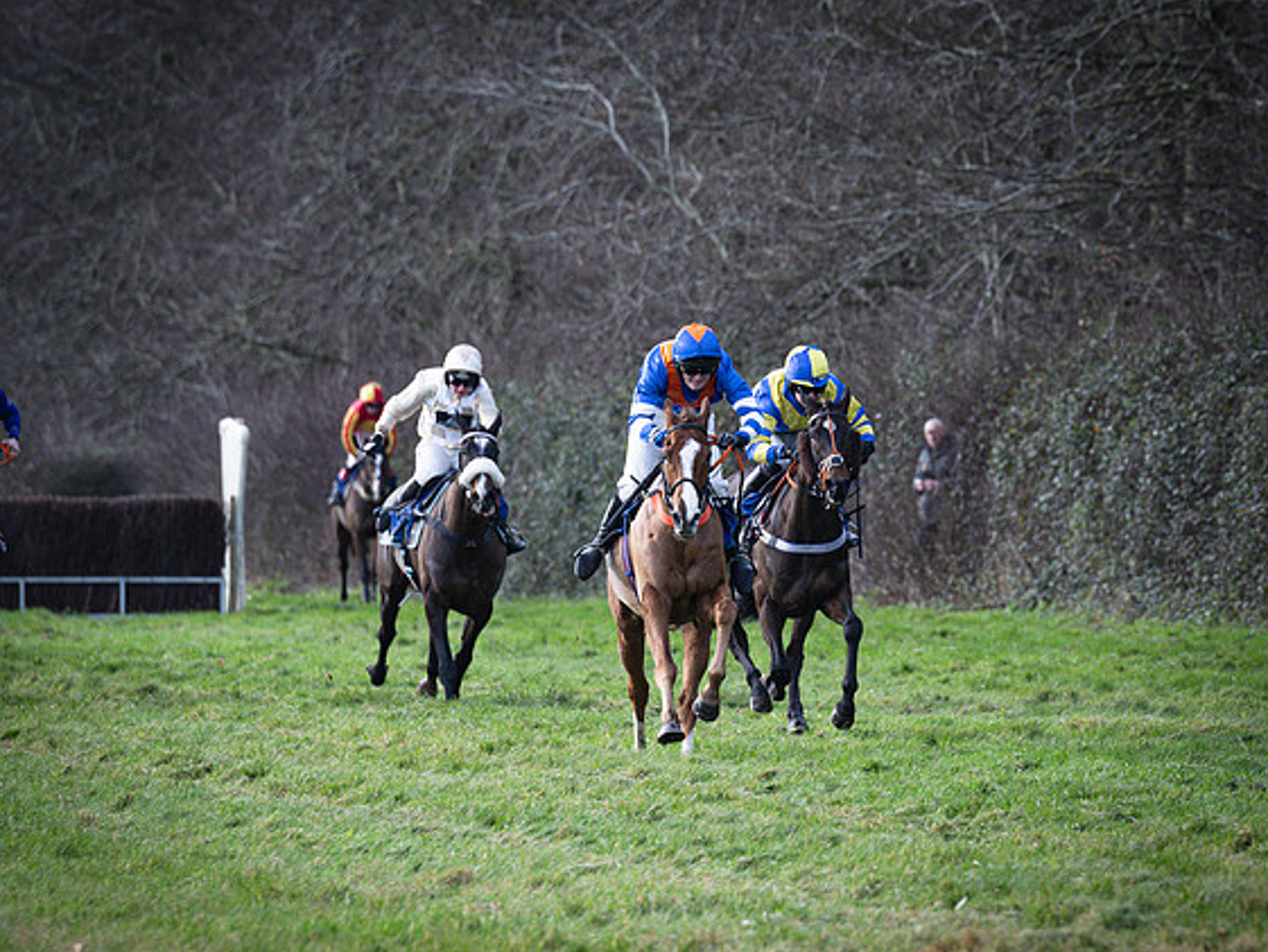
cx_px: 914
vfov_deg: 3.4
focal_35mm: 433
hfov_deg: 4.6
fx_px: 15864
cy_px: 508
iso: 400
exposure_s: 1/1000
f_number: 4
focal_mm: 185
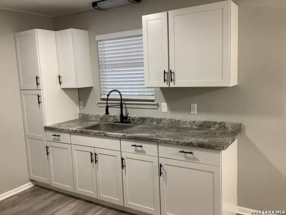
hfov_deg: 58.4
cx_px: 143
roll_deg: +2.1
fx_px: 256
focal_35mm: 31
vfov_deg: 45.4
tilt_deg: -9.3
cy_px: 108
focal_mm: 3.3
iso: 160
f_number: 2.4
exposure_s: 1/50
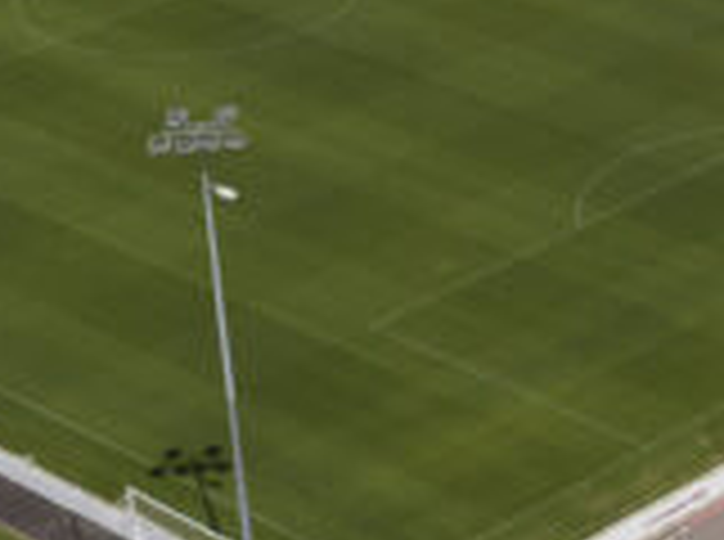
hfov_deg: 12.7
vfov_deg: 9.3
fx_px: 3193
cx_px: 764
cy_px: 911
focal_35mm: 153
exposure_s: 1/200
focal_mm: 12.29
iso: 400
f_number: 5.6
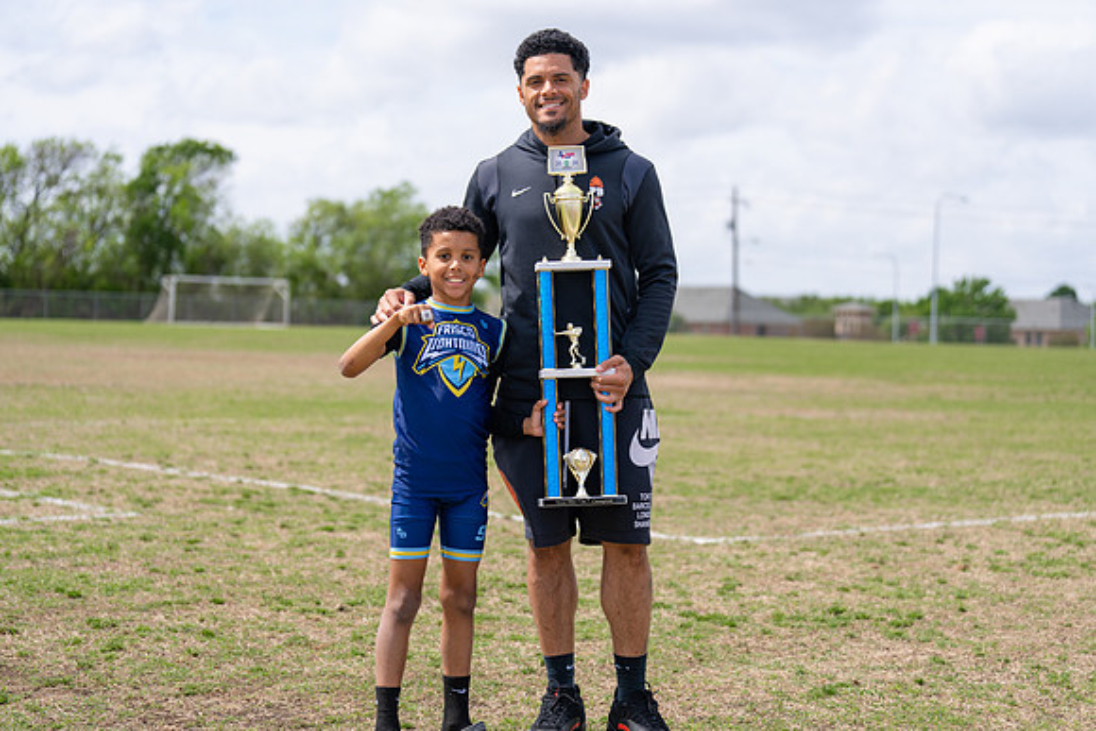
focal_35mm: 70
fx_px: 2132
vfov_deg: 19.5
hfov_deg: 28.8
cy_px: 366
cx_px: 548
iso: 100
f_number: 2.8
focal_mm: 70
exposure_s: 1/1600
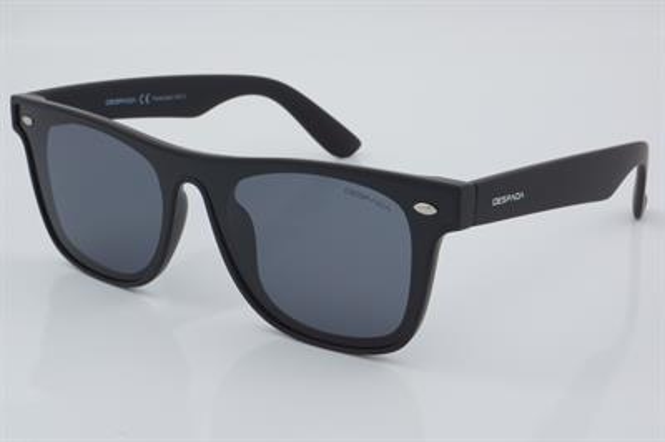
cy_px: 221
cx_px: 332
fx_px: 1384
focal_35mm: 75
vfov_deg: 18.2
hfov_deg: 27.0
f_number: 32
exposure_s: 1/4
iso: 100
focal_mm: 50
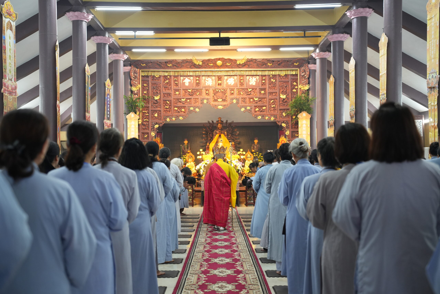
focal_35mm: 49
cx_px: 220
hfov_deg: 40.3
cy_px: 147
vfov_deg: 27.5
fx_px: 599
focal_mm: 49
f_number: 3.2
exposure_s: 1/125
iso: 1600
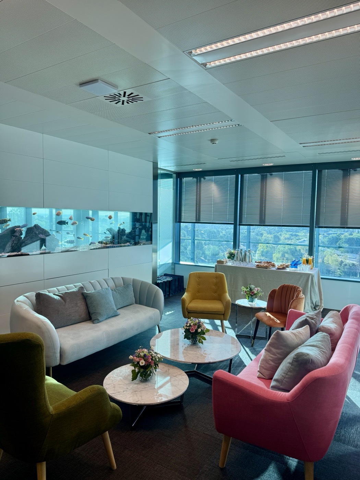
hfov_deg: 56.8
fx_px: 333
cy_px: 240
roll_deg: -0.7
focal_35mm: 24
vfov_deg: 71.6
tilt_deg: -3.1
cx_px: 180
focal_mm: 6.76
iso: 64
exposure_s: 1/192
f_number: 1.78
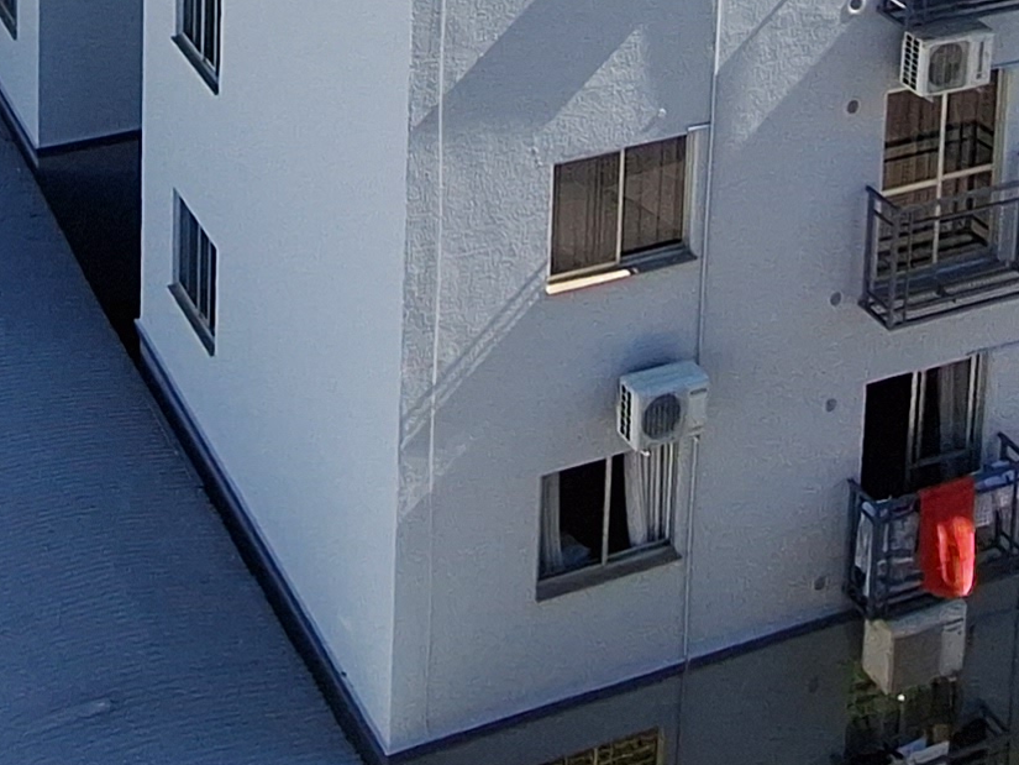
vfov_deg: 17.7
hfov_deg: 29.4
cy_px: -695
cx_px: 90
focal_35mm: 63
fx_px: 1855
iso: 40
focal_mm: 1.74
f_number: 2.2
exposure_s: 1/2105
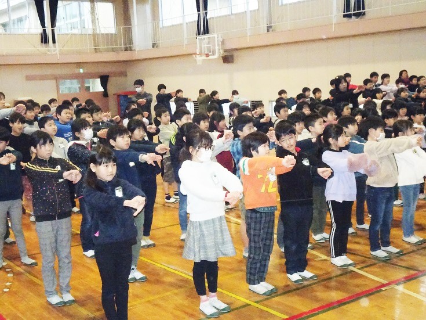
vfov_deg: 30.3
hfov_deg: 39.7
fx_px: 591
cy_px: 160
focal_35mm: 48
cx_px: 213
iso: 3200
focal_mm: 8.18
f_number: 4.5
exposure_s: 1/500
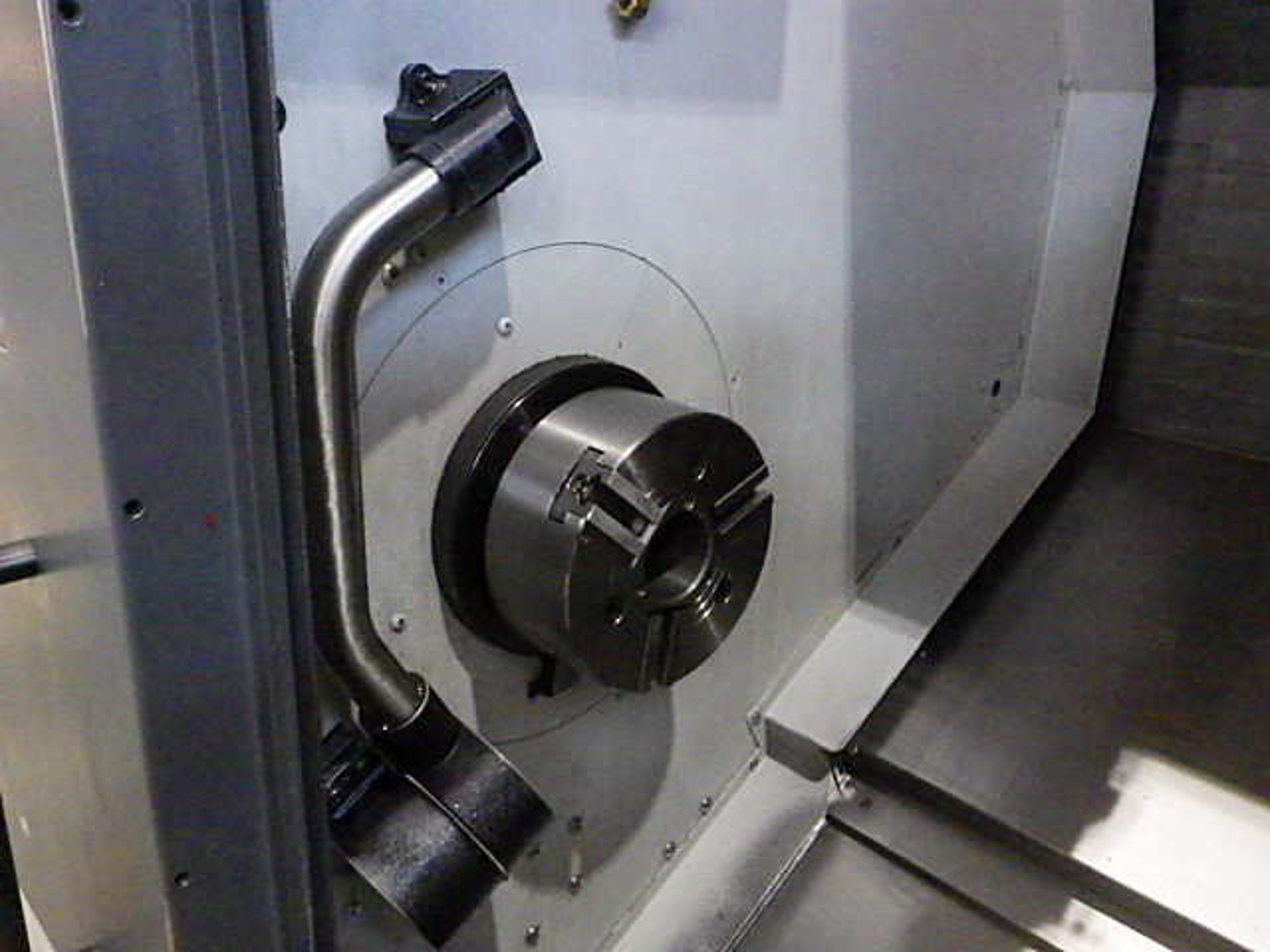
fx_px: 1027
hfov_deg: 63.4
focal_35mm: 28
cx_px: 635
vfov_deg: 49.7
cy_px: 476
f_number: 3.5
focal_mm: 5
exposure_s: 1/45
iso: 1250
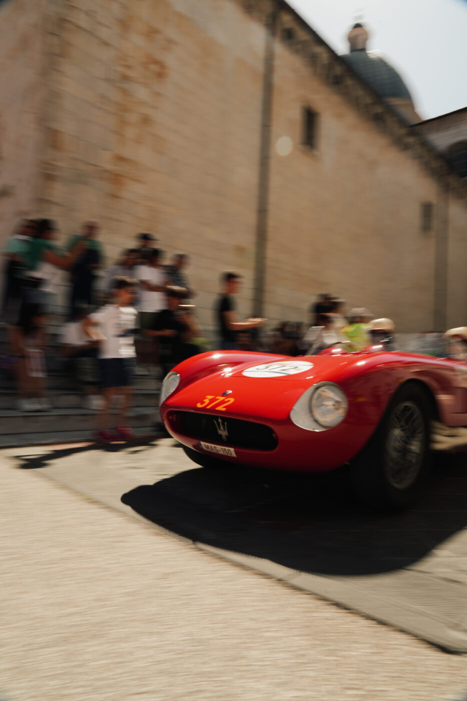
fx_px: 467
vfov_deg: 73.8
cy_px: 350
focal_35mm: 24
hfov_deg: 53.1
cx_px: 234
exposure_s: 1/50
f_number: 13
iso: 100
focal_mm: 24
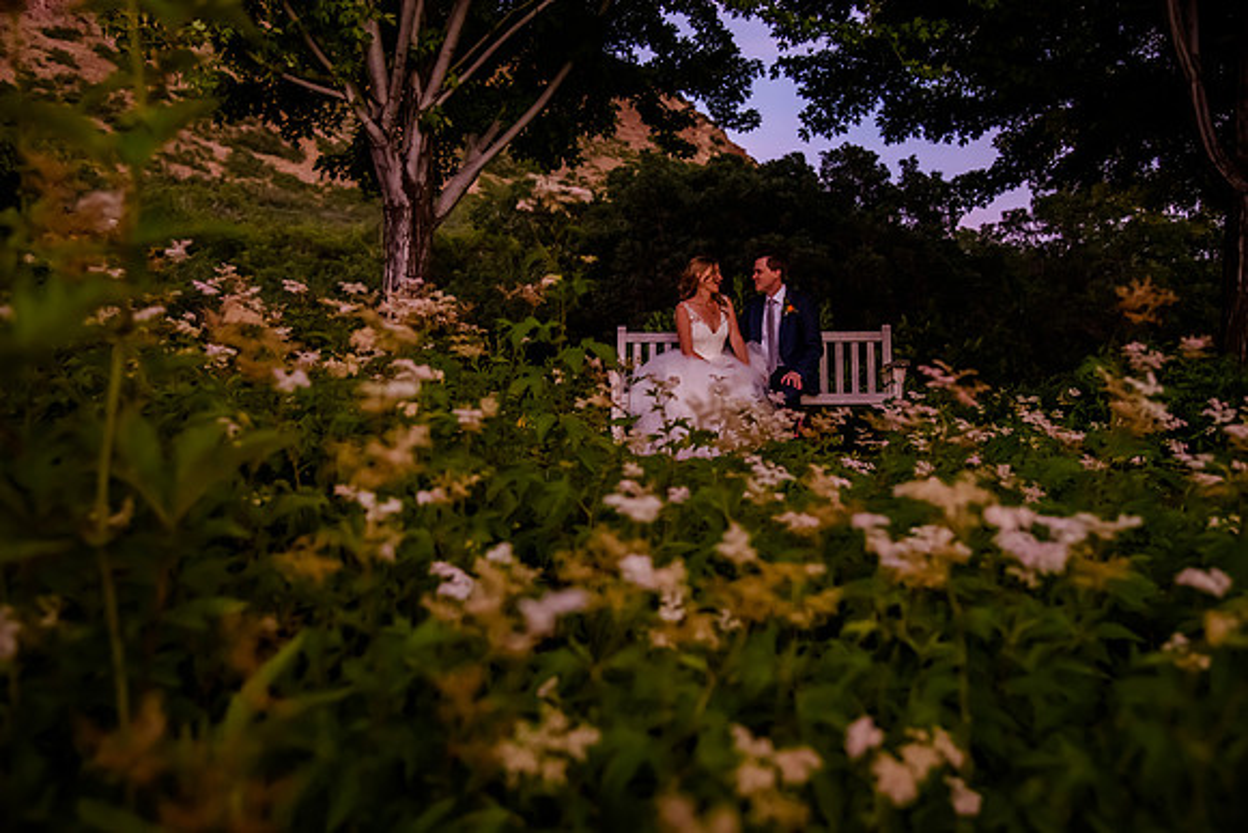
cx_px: 624
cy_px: 416
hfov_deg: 53.5
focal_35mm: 36
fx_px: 1237
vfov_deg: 37.2
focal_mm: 35
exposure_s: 1/500
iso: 5000
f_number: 4
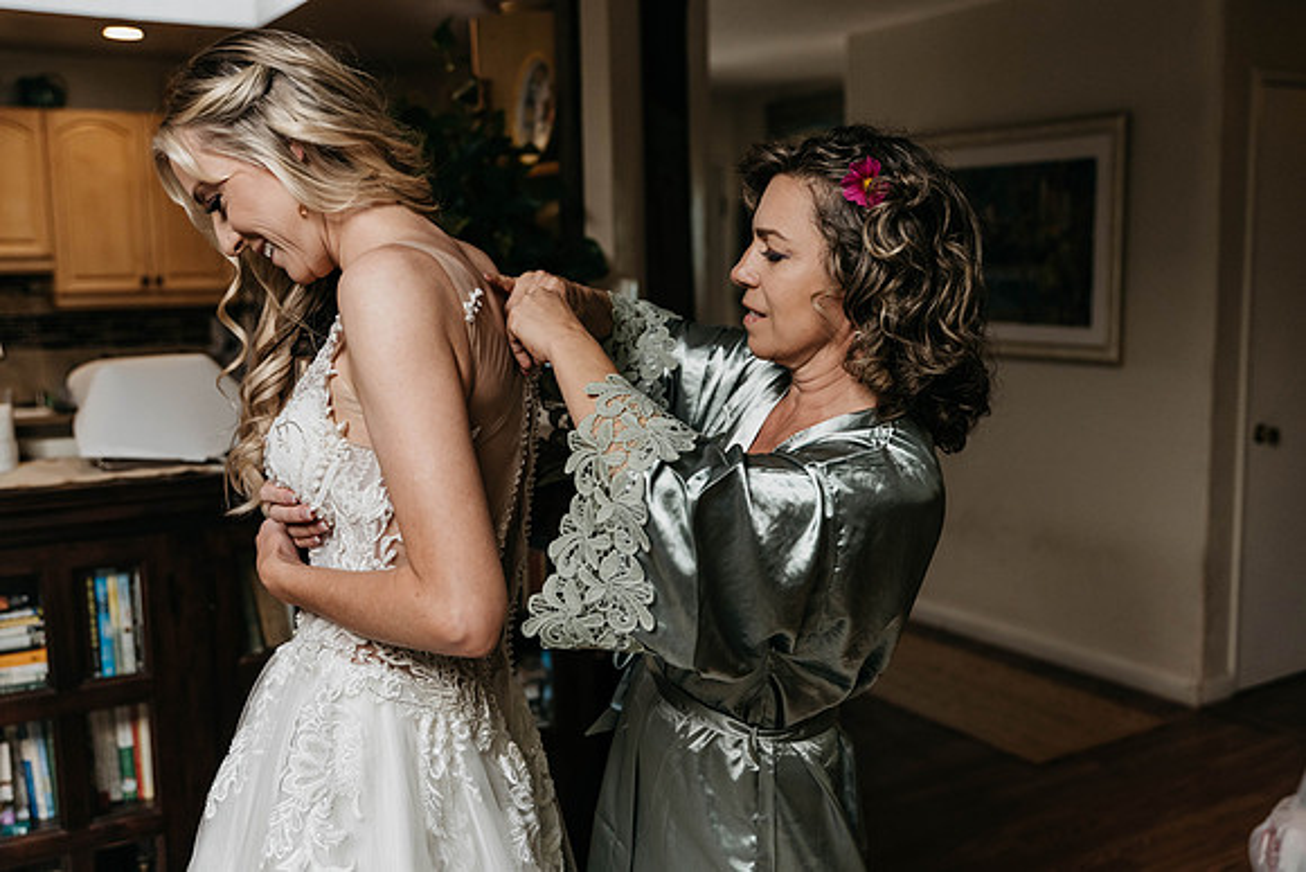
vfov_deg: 35.1
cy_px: 436
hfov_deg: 50.7
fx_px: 1379
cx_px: 653
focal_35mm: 38
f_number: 2.8
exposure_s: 1/640
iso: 1000
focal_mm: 38
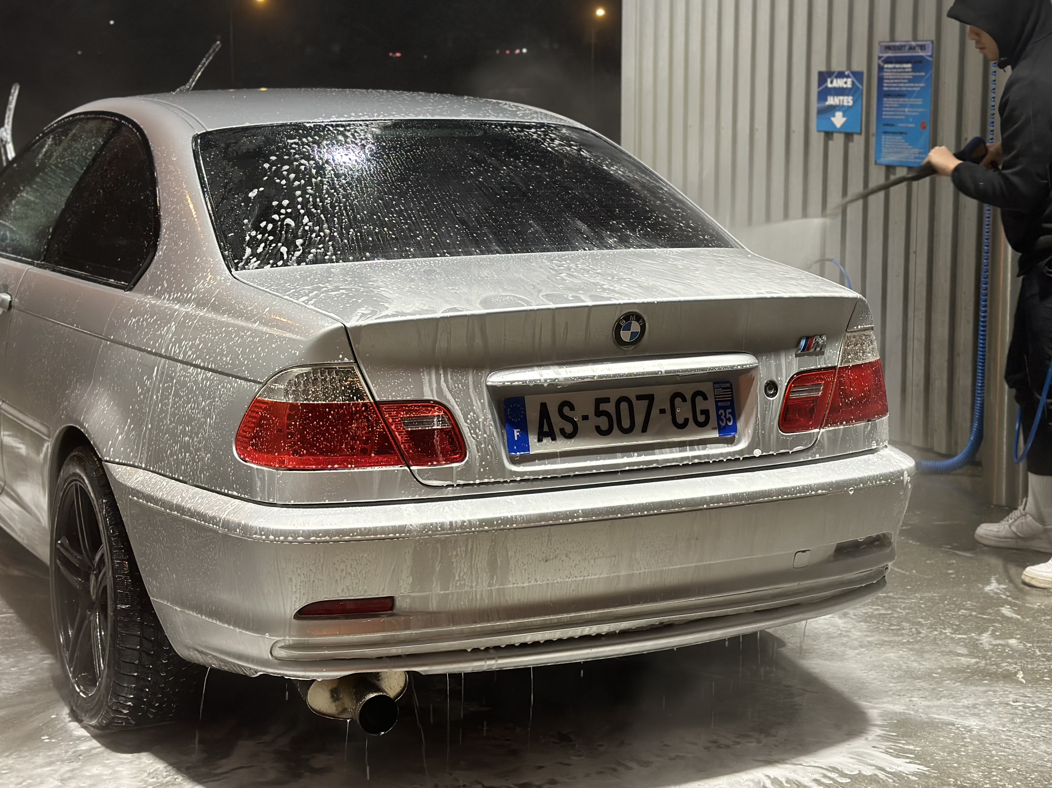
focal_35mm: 62
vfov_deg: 23.6
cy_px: 287
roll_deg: -0.2
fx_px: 1884
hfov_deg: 31.2
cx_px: 482
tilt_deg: -7.1
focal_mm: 6.86
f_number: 1.78
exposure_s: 1/50
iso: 80
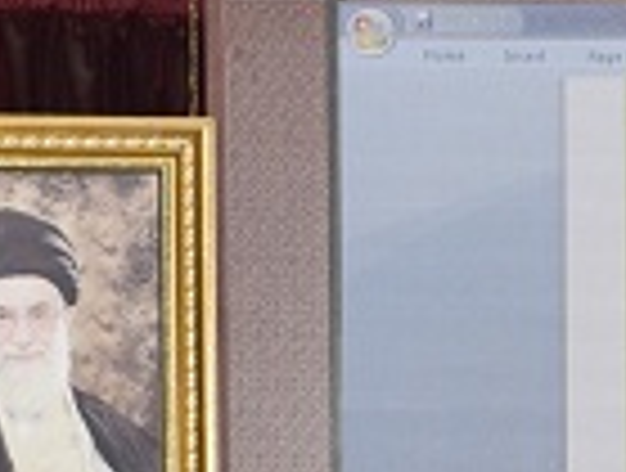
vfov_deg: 4.3
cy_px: 1184
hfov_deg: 5.5
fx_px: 6201
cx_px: 1594
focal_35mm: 342
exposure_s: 1/80
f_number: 5.6
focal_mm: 62
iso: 200
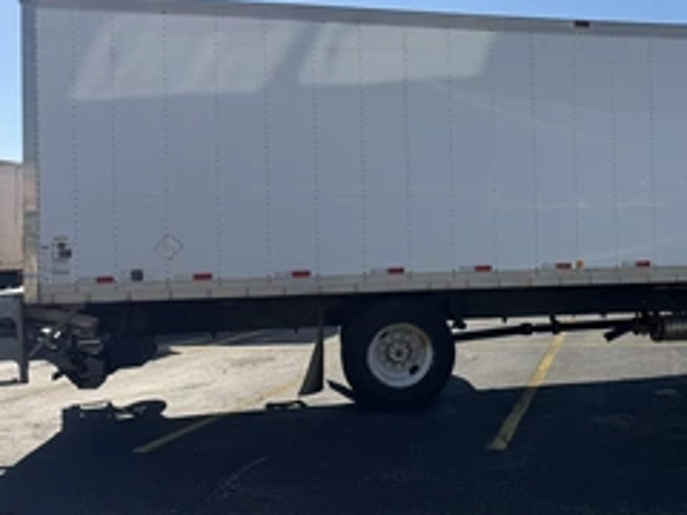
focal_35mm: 40
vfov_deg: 35.9
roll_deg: +0.4
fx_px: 794
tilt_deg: +2.5
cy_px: 220
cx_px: 538
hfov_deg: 44.8
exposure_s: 1/5319
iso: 80
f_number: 1.78
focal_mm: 6.76
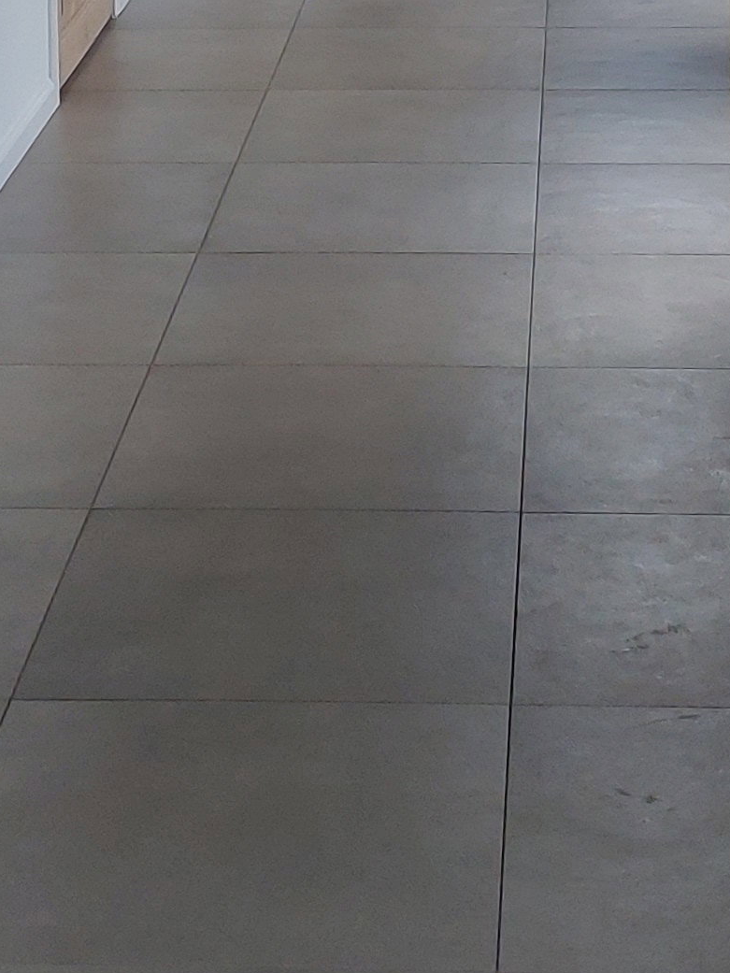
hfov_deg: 13.3
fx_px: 3120
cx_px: 346
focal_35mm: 111
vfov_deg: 15.9
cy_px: -577
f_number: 1.8
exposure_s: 1/100
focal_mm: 5.23
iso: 100
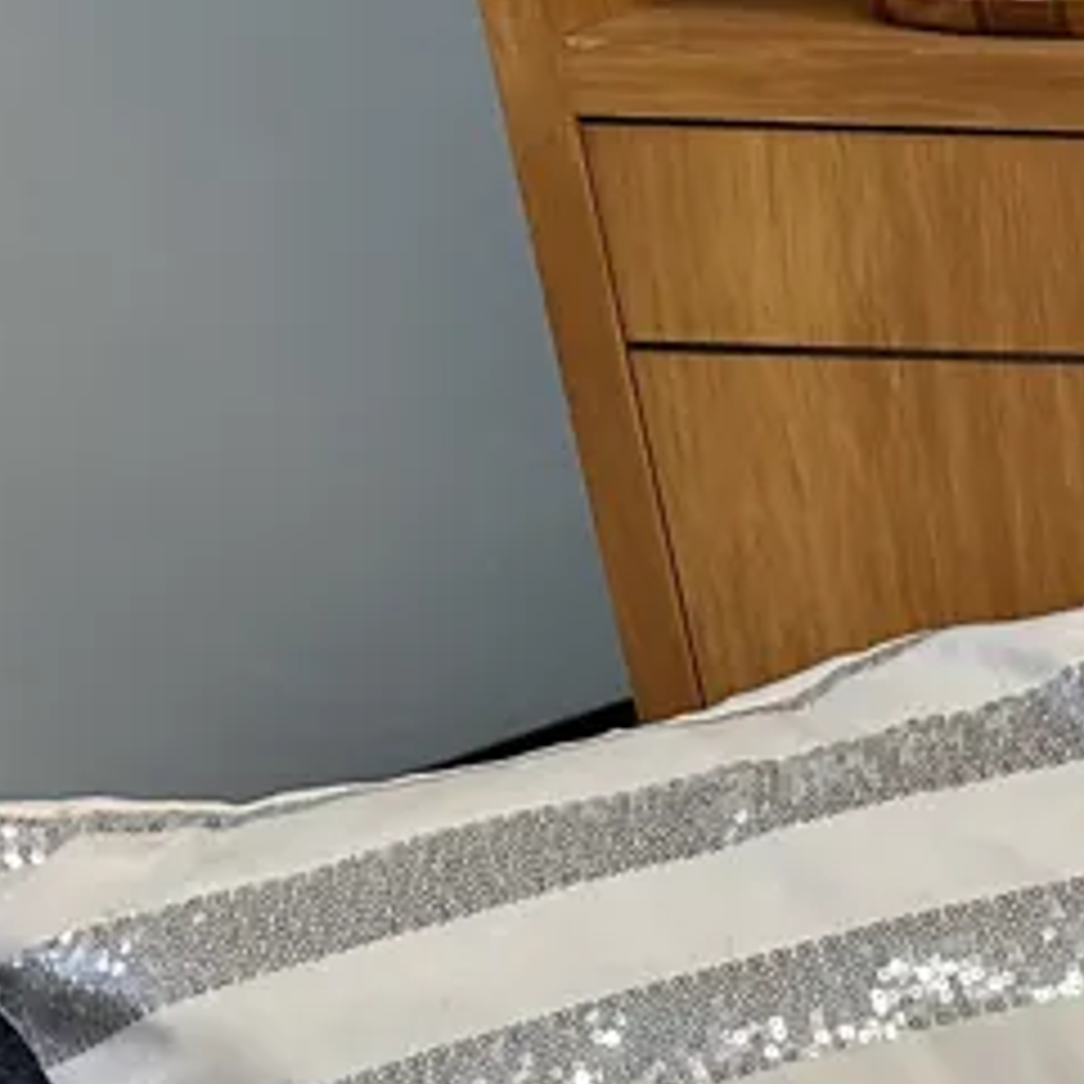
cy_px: 1547
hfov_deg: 15.3
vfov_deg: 17.6
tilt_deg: -31.7
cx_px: 2199
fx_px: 3189
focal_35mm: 90
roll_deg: -1.7
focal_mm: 6.86
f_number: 1.78
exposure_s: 1/100
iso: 125
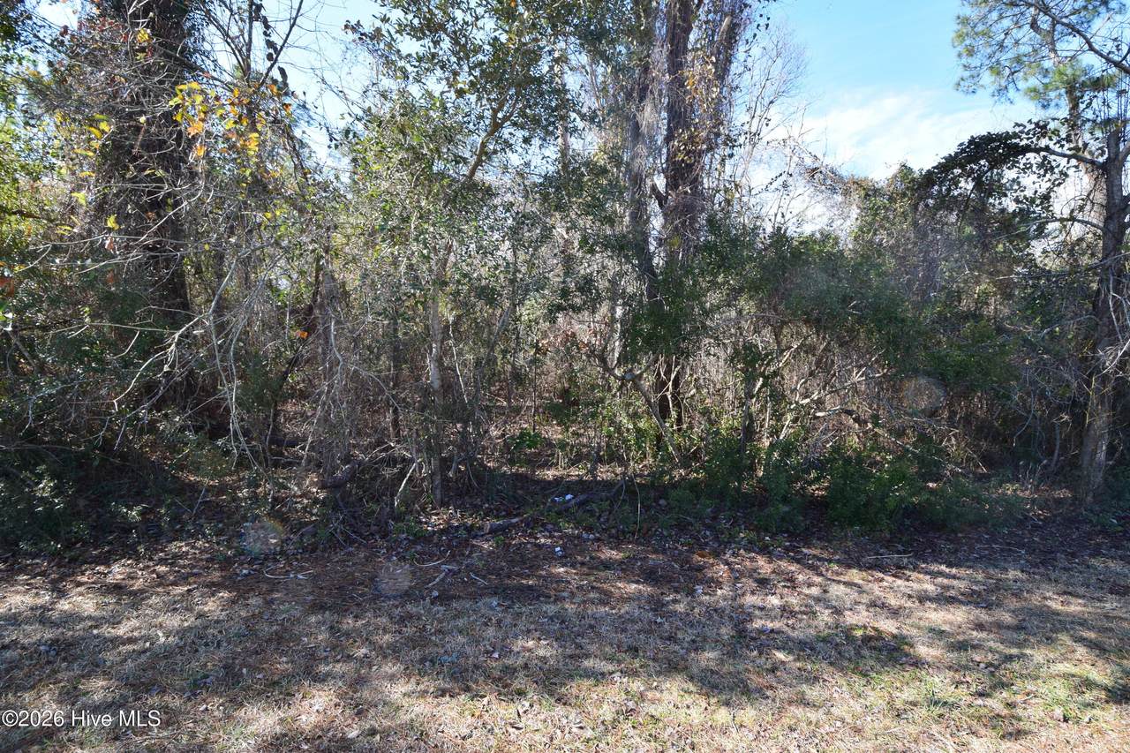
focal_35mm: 15
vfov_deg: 77.3
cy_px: 376
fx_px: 471
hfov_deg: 100.4
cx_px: 565
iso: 400
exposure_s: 1/200
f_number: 10
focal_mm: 10
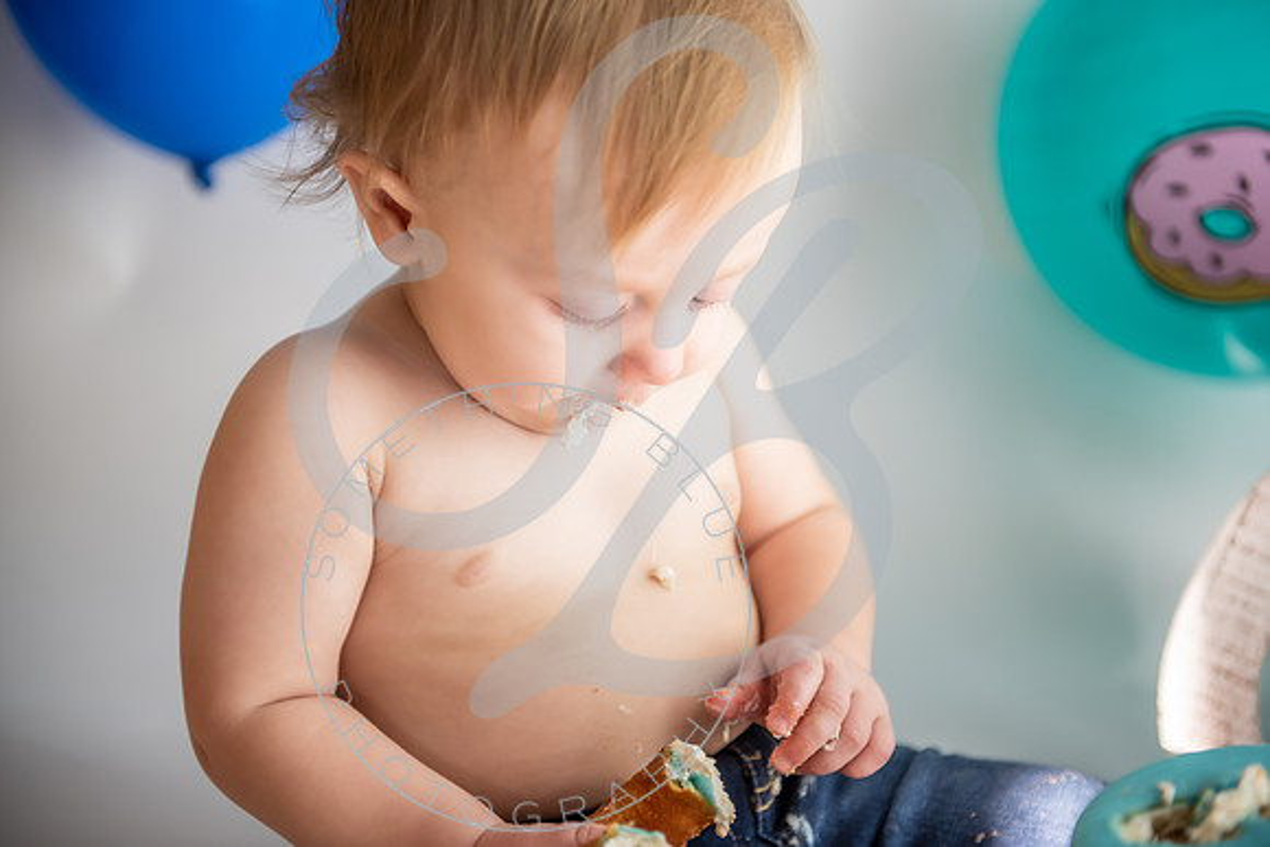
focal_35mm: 70
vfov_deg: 19.5
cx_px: 635
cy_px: 424
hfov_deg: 28.8
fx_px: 2470
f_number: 2.8
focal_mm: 70
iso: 320
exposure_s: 1/200
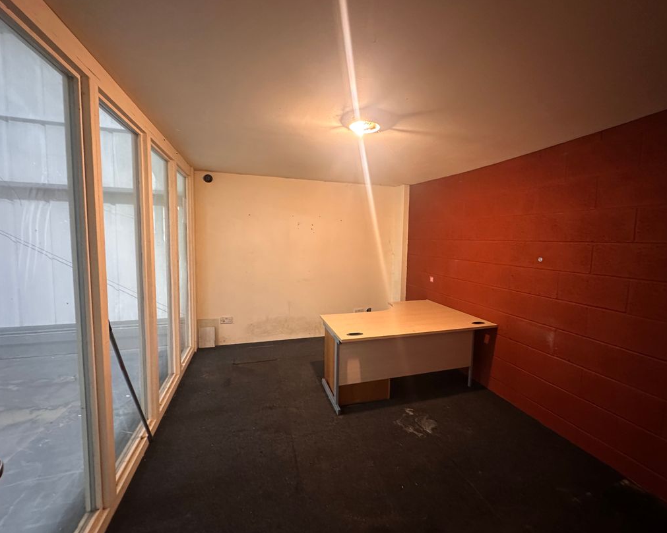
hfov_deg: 96.7
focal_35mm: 15
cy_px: 261
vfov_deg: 84.0
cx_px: 349
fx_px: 296
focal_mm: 2.22
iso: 500
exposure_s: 1/25
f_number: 2.2
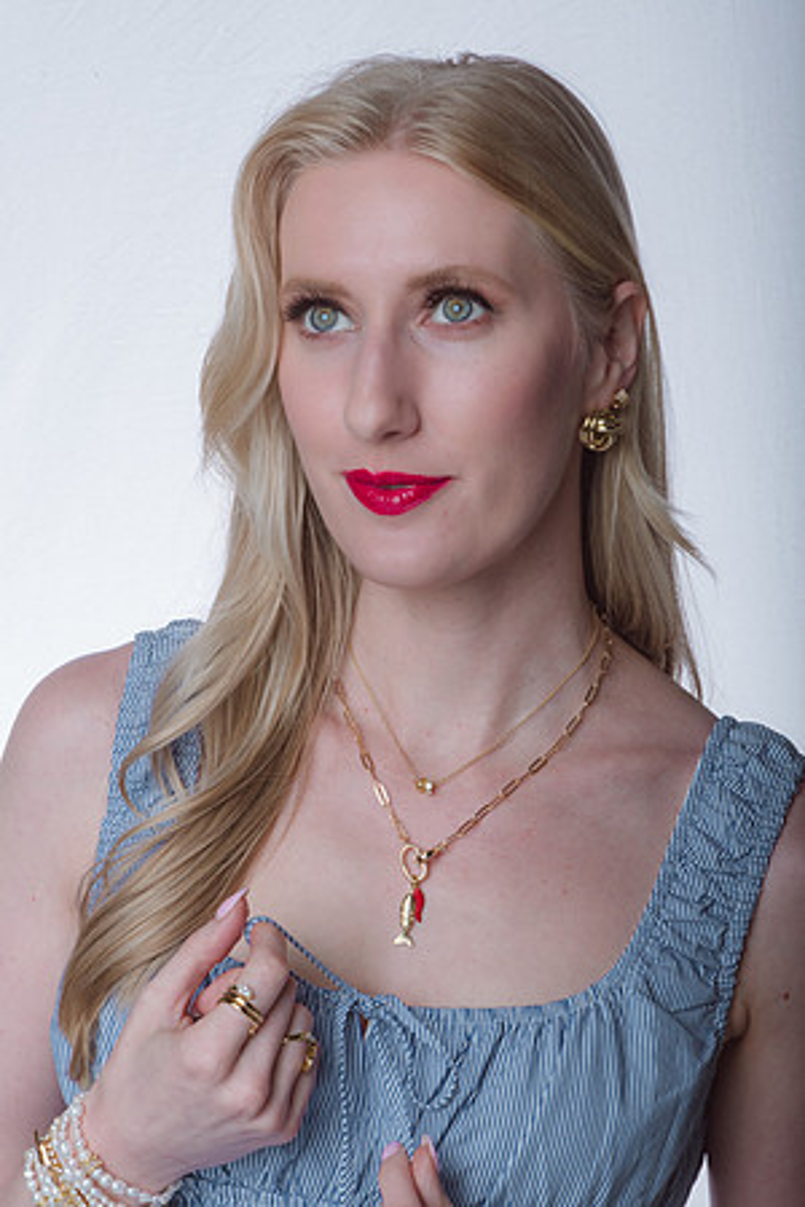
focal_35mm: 105
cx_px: 402
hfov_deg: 13.0
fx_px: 3522
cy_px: 604
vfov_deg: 19.5
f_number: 36
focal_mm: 105
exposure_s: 1/250
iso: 400
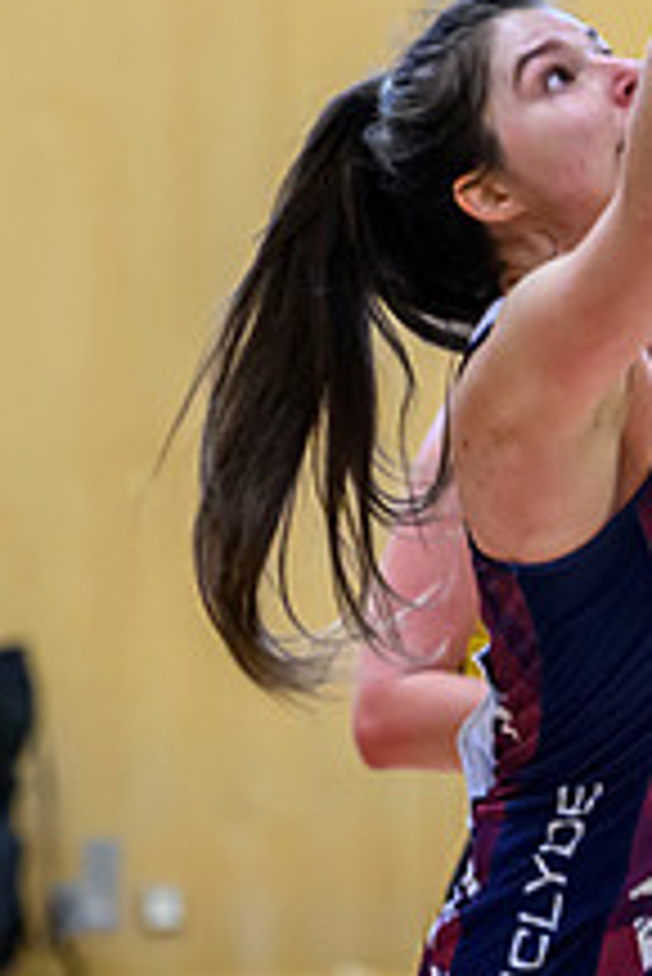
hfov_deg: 3.9
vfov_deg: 5.9
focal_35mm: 351
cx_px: 654
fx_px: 9520
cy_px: 176
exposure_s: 1/800
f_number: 3.2
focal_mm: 103
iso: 4000
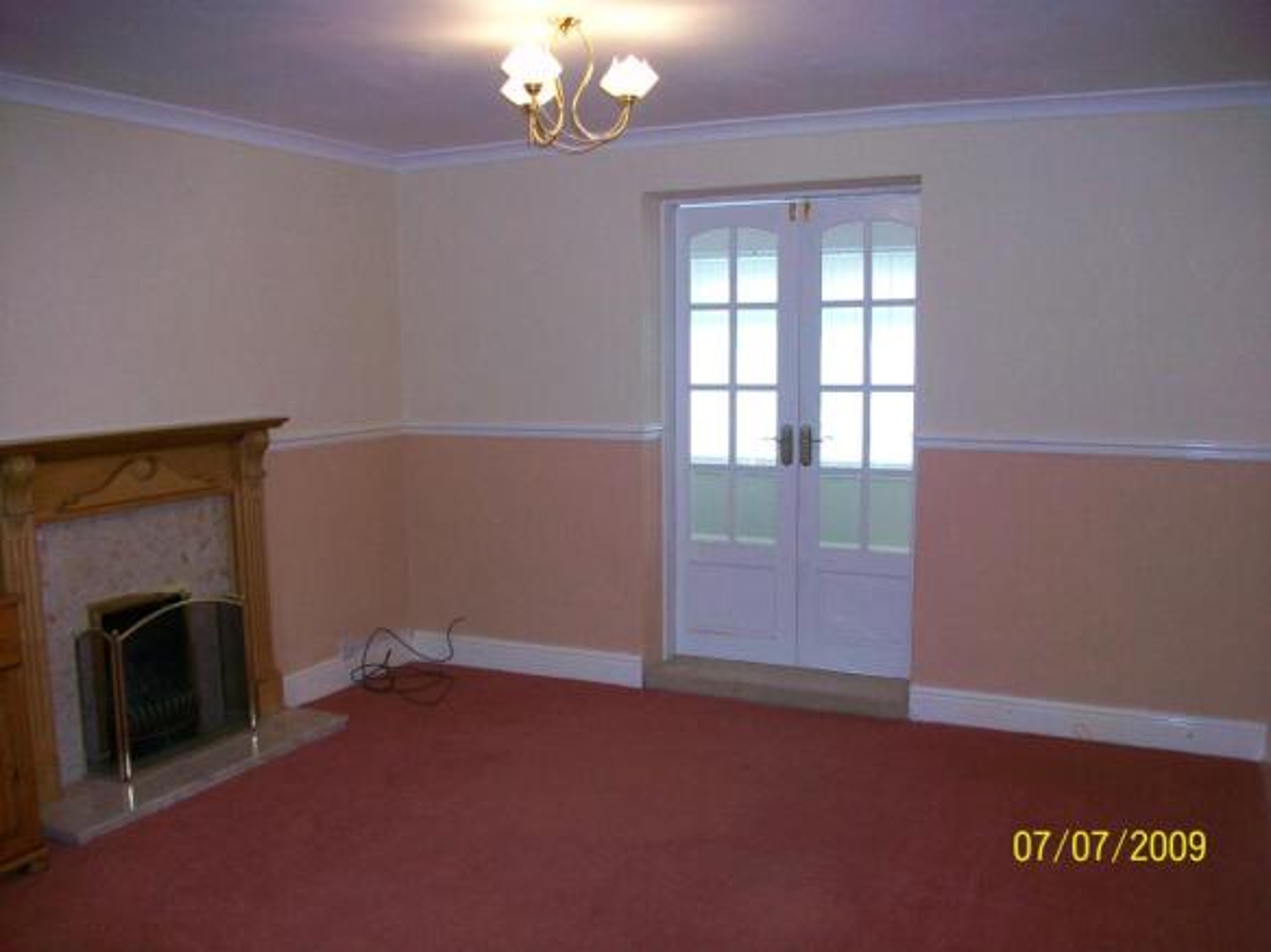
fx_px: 1175
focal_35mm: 32
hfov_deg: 56.8
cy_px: 476
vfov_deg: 44.1
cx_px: 636
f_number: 2.8
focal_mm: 5.7
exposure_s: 1/60
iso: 120
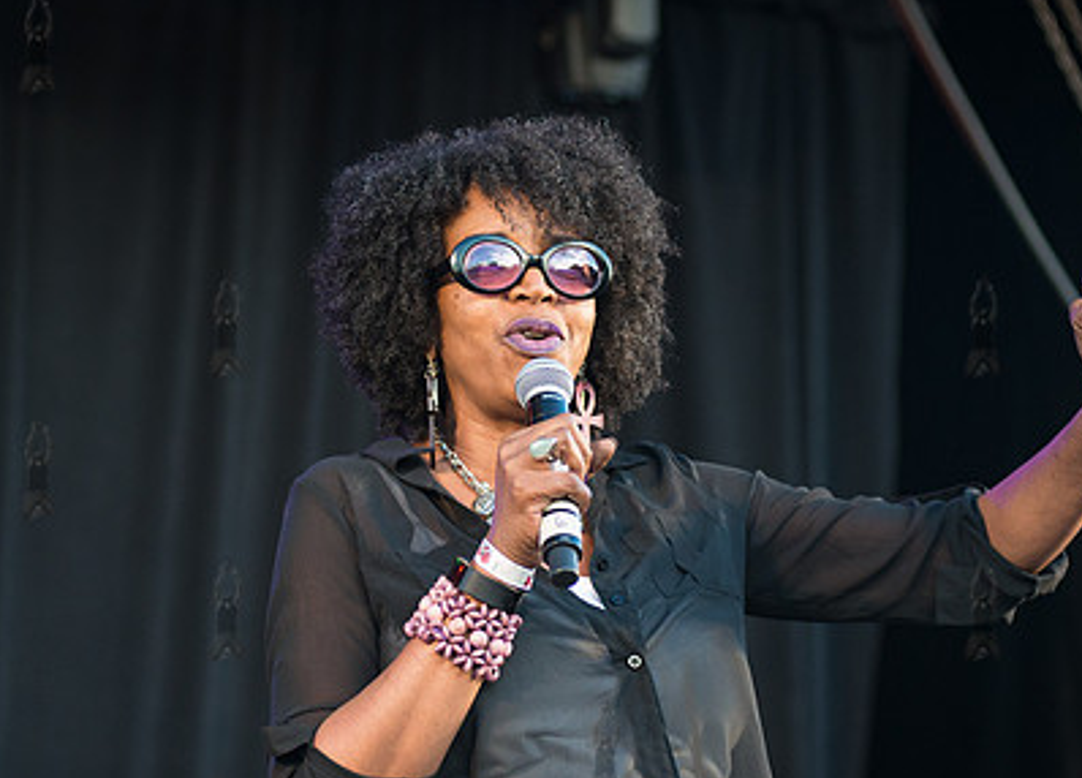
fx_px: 4342
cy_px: 455
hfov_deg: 14.2
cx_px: 440
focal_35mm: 141
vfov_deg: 10.2
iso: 1000
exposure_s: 1/500
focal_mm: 80
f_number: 4
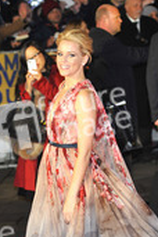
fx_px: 1231
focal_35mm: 187
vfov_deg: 11.0
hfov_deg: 7.3
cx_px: 100
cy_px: 190
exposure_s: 1/250
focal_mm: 80
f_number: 4
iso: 1000
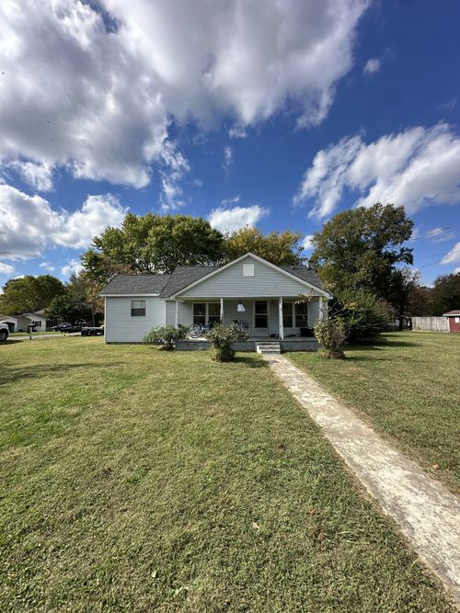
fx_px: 248
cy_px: 306
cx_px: 230
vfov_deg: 102.1
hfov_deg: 85.7
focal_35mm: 14
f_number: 2.2
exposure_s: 1/1642
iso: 40
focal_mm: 2.22
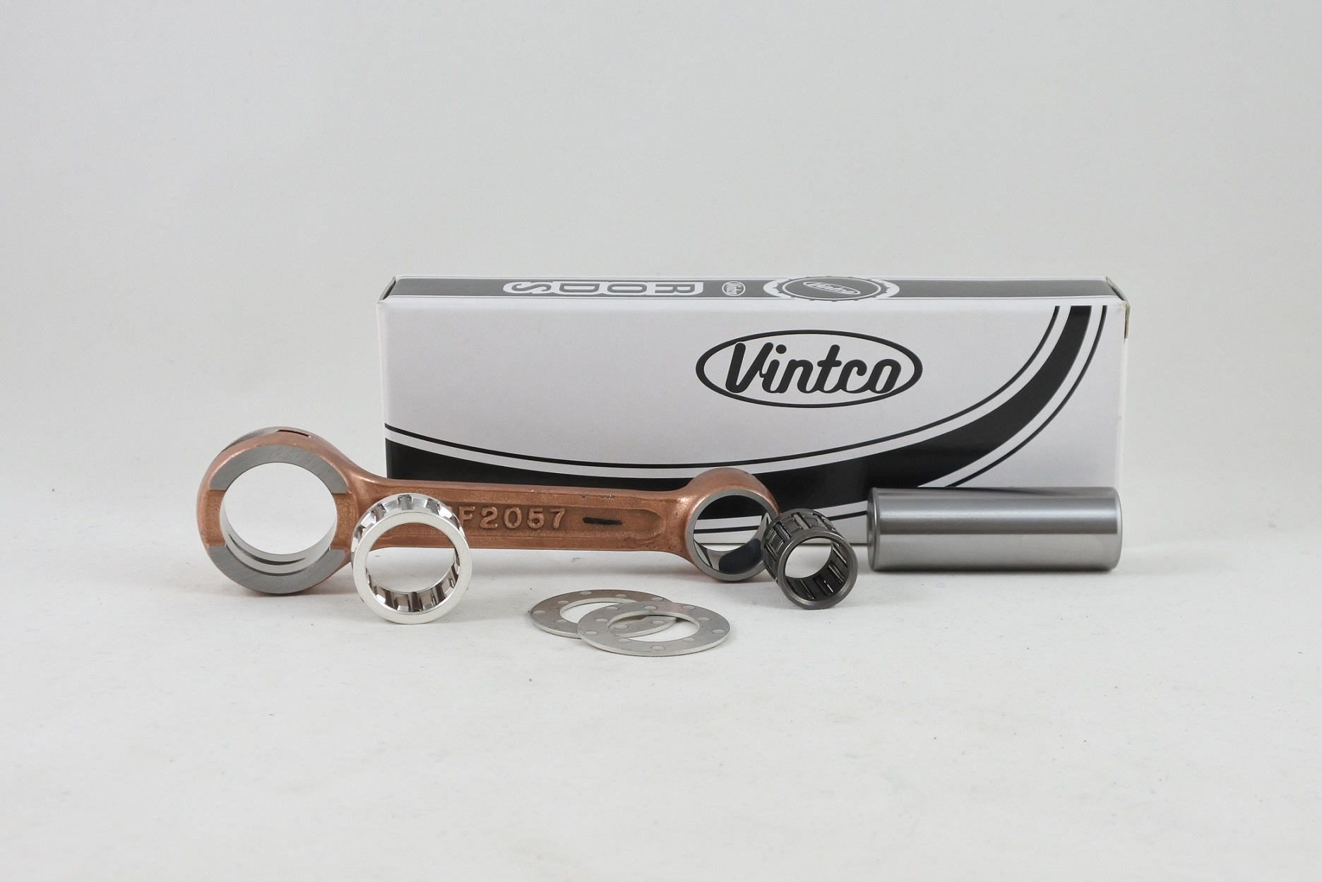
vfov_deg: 31.2
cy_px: 441
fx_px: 1579
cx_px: 661
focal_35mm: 43
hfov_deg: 45.4
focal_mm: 16.1
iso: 400
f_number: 4.5
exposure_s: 1/125
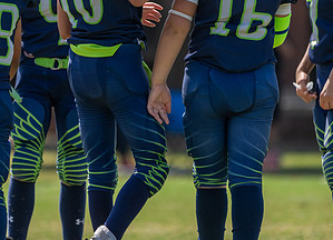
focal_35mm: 876
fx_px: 8317
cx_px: 141
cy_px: 77
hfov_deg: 2.3
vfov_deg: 1.7
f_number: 5.6
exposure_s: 1/1250
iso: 320
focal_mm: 400
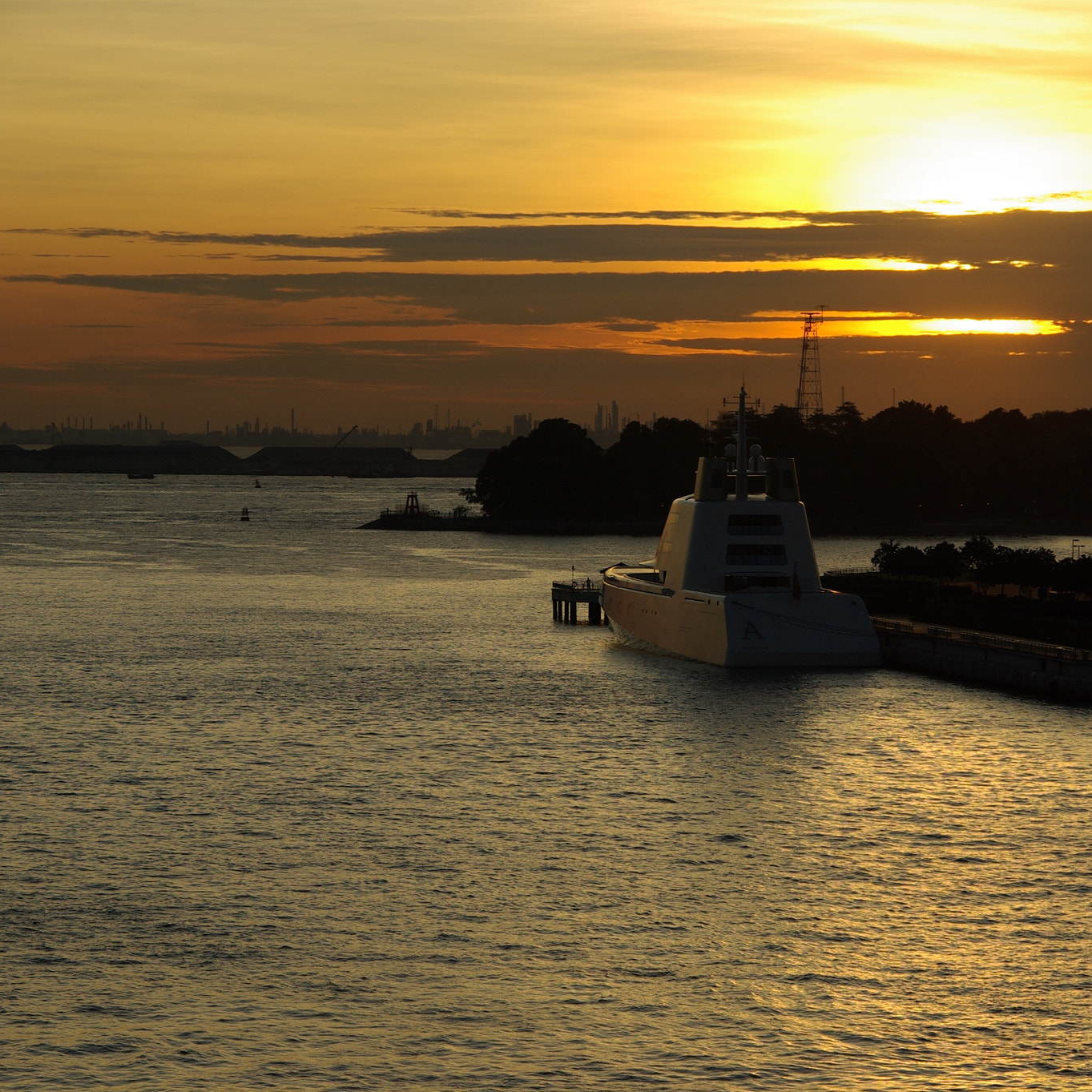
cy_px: 544
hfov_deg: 11.9
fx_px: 5246
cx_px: 749
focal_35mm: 147
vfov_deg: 11.9
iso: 100
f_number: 9.5
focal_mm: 77.37
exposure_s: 1/250
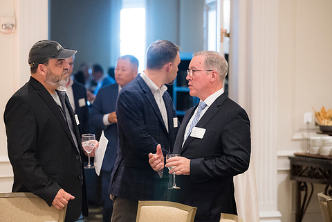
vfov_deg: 9.5
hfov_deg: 14.1
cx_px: 135
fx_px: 1337
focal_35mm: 145
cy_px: 111
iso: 3200
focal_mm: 120
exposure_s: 1/125
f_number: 2.8
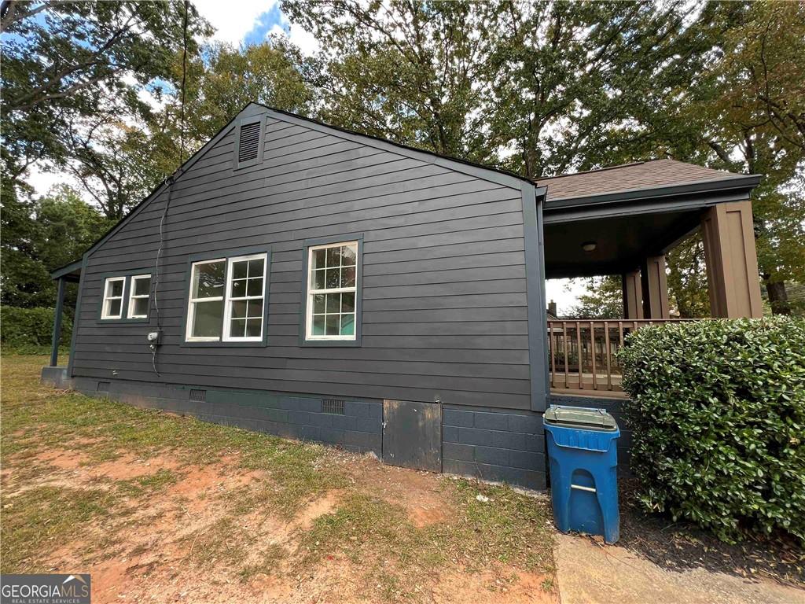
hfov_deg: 106.2
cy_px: 302
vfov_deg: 89.9
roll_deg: +0.5
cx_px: 402
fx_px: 302
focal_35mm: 13
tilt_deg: +7.6
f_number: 1.8
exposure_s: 1/160
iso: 32
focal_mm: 1.57
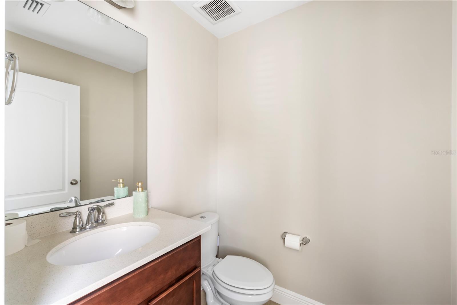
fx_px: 190
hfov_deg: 100.4
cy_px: 152
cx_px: 228
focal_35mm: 15
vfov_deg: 77.3
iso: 320
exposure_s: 1.5
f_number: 6.4
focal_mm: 10
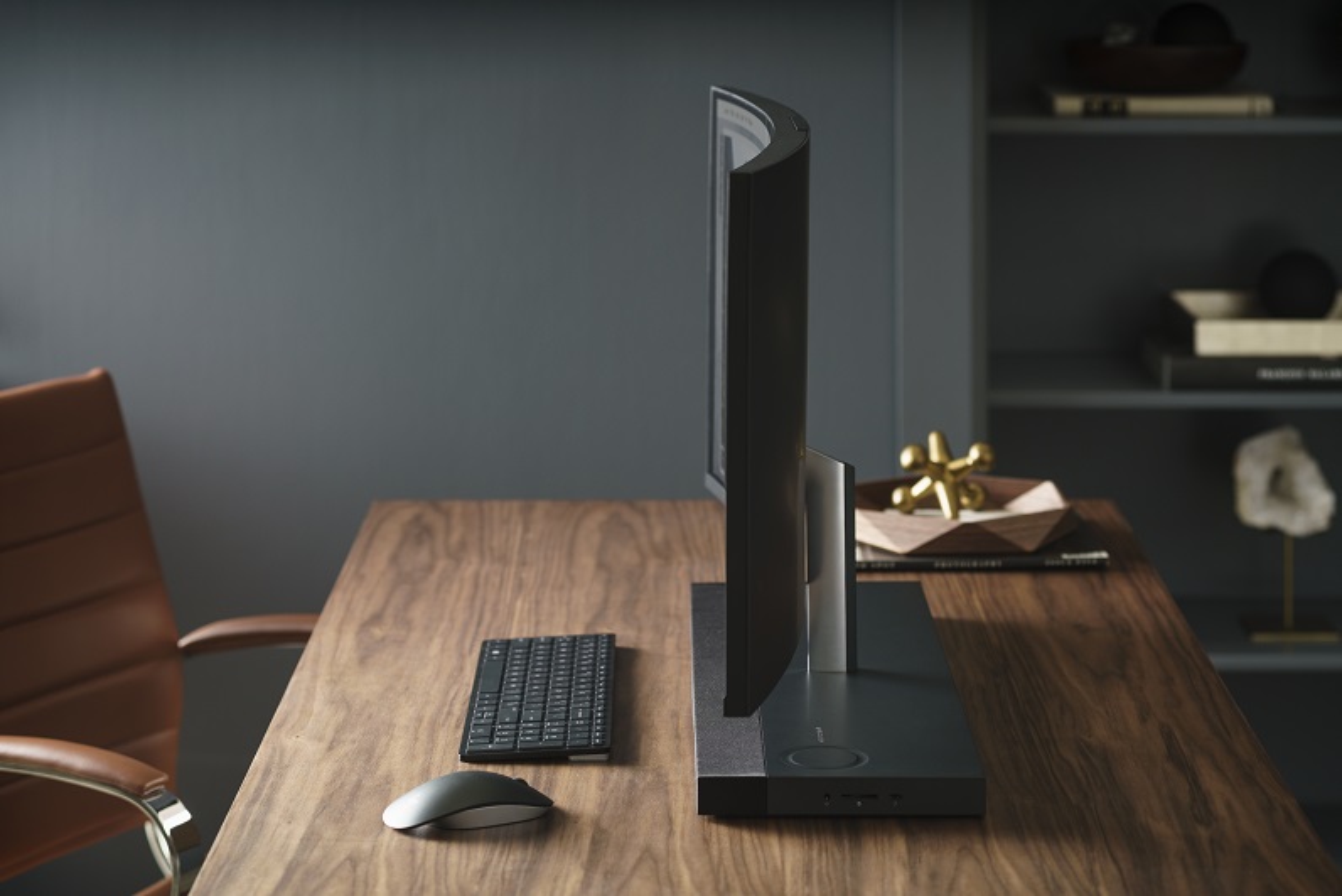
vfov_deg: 15.2
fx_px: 3355
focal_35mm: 90
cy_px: 448
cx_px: 671
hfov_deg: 22.6
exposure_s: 1/125
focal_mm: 90
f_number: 4.5
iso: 200
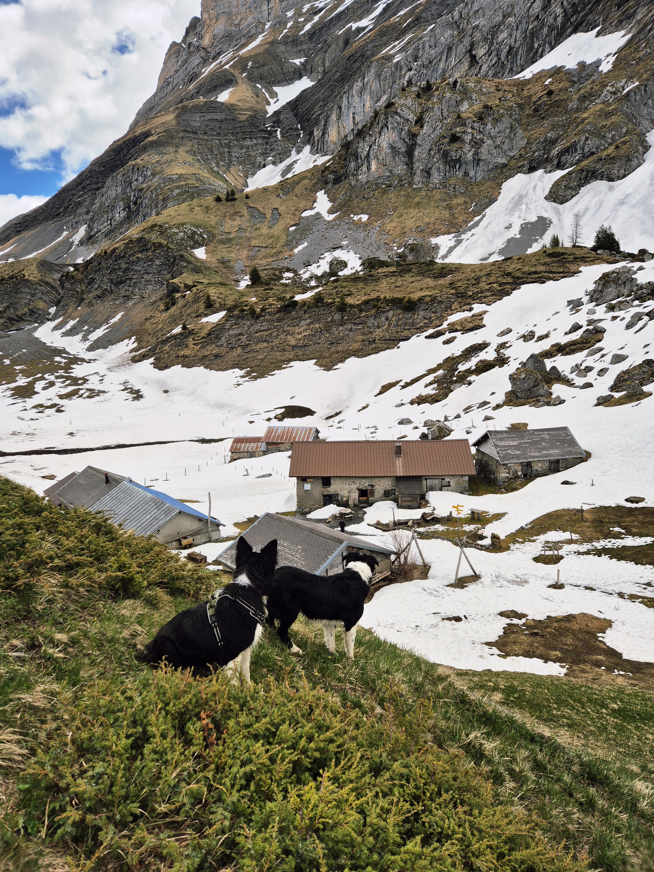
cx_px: 327
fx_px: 579
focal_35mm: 23
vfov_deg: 73.9
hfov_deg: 58.9
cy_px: 436
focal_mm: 5.4
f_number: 1.8
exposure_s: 1/2500
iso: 25
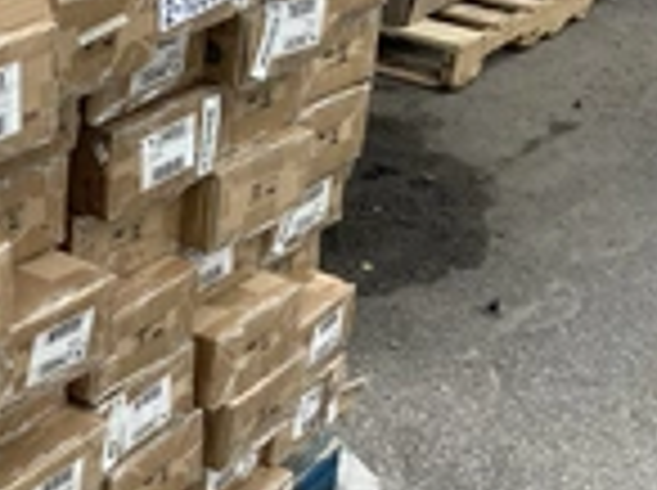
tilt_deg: -22.4
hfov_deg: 21.3
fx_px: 1611
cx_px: -148
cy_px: 207
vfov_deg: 17.3
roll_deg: -0.7
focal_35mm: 85
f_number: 2.4
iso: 25
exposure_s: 1/783
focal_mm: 3.3
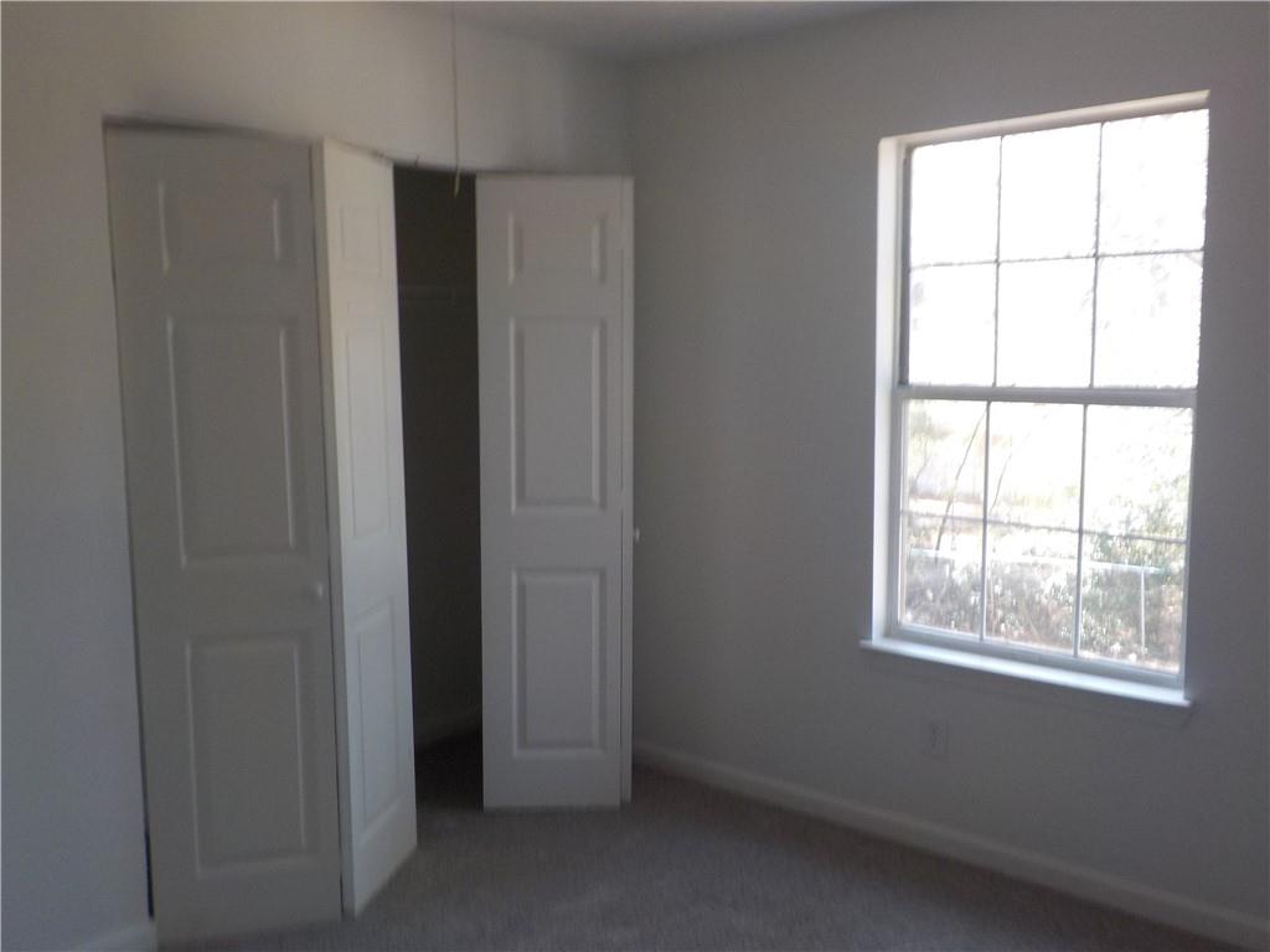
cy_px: 476
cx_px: 635
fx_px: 1101
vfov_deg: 46.8
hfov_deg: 60.0
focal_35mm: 30
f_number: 3.3
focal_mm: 4.1
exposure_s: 1/30
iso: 160
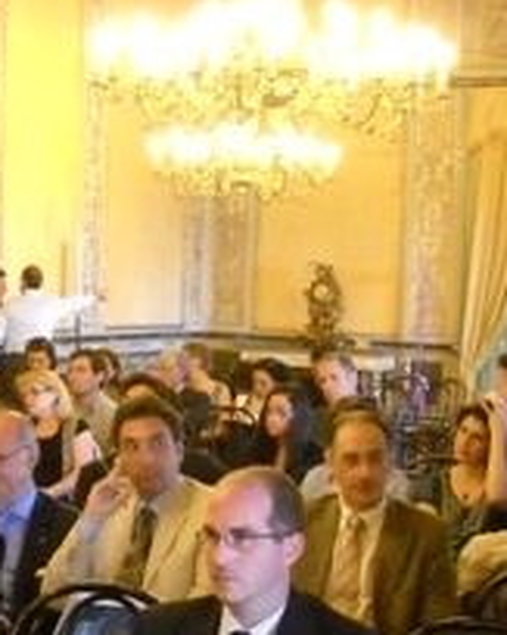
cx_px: 9
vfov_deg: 21.6
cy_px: 470
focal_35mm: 88
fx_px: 1652
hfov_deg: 17.1
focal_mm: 6.72
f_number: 3.1
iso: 800
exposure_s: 1/27
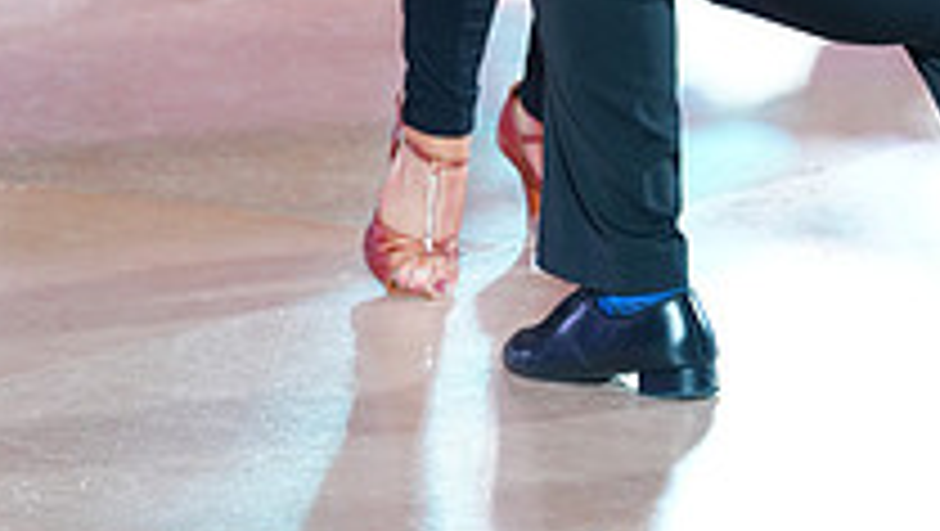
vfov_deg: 3.6
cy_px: -698
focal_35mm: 331
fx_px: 8258
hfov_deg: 6.5
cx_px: 735
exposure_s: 1/500
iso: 1600
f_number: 2.8
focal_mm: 114
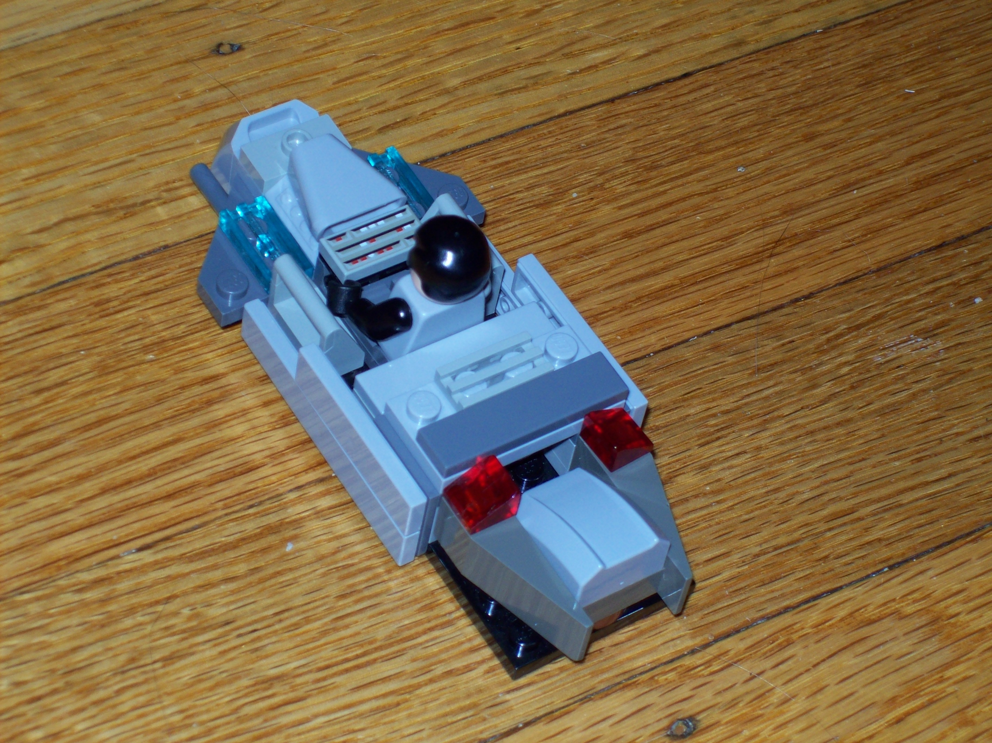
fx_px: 3094
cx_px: 496
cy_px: 372
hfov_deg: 18.2
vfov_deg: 13.7
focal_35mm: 108
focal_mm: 18
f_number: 4.8
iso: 80
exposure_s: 1/128
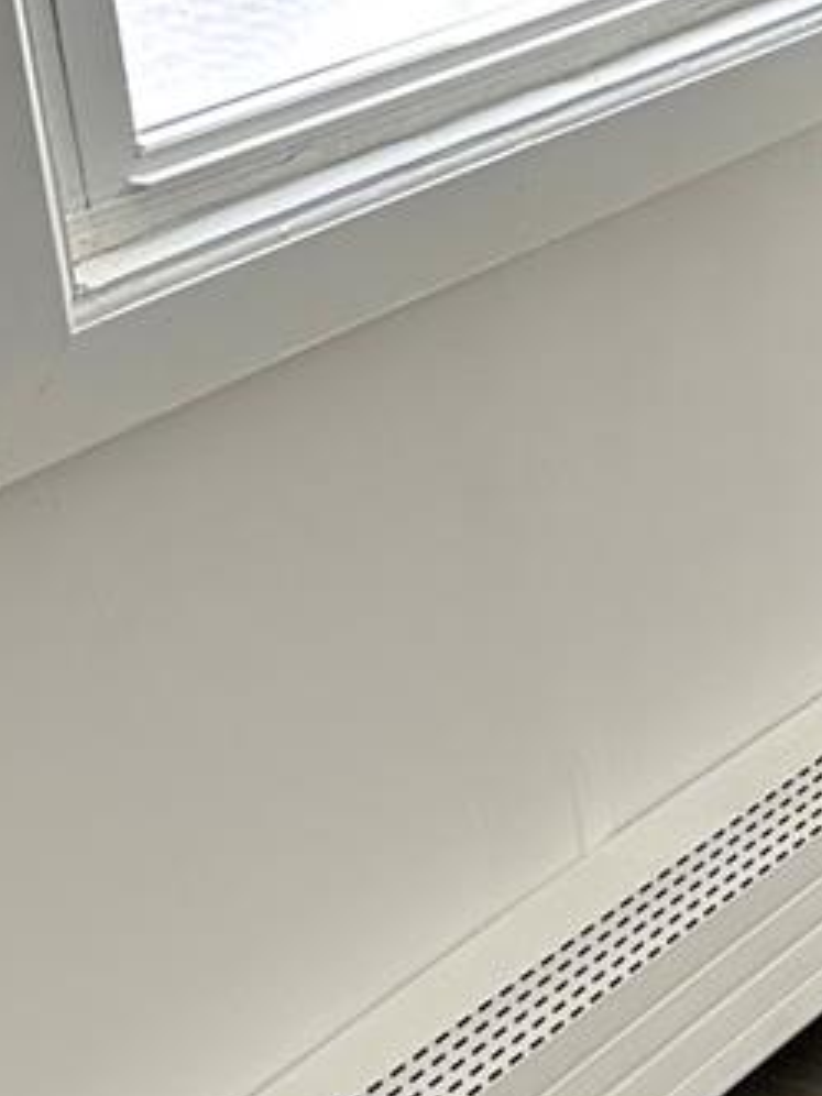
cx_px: 1809
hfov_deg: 11.5
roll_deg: +1.1
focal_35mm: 111
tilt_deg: -16.0
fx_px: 3514
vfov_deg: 17.6
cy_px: 195
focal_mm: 6.86
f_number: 1.78
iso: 100
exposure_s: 1/154
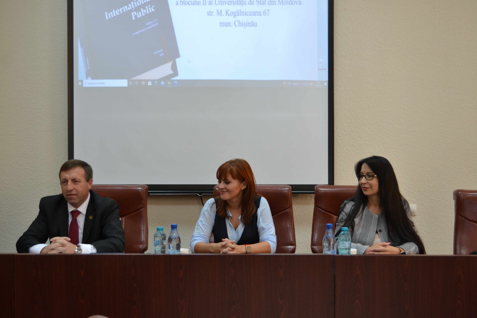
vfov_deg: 28.9
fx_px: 616
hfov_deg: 42.3
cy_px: 159
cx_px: 238
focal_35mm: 46
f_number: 4.2
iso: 560
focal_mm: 31
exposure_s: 1/60
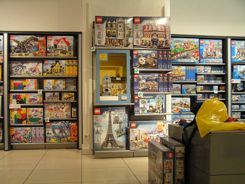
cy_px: 92
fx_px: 269
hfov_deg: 49.0
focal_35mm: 38
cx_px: 122
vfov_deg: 37.7
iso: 200
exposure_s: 1/30
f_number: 2.8
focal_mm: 6.3
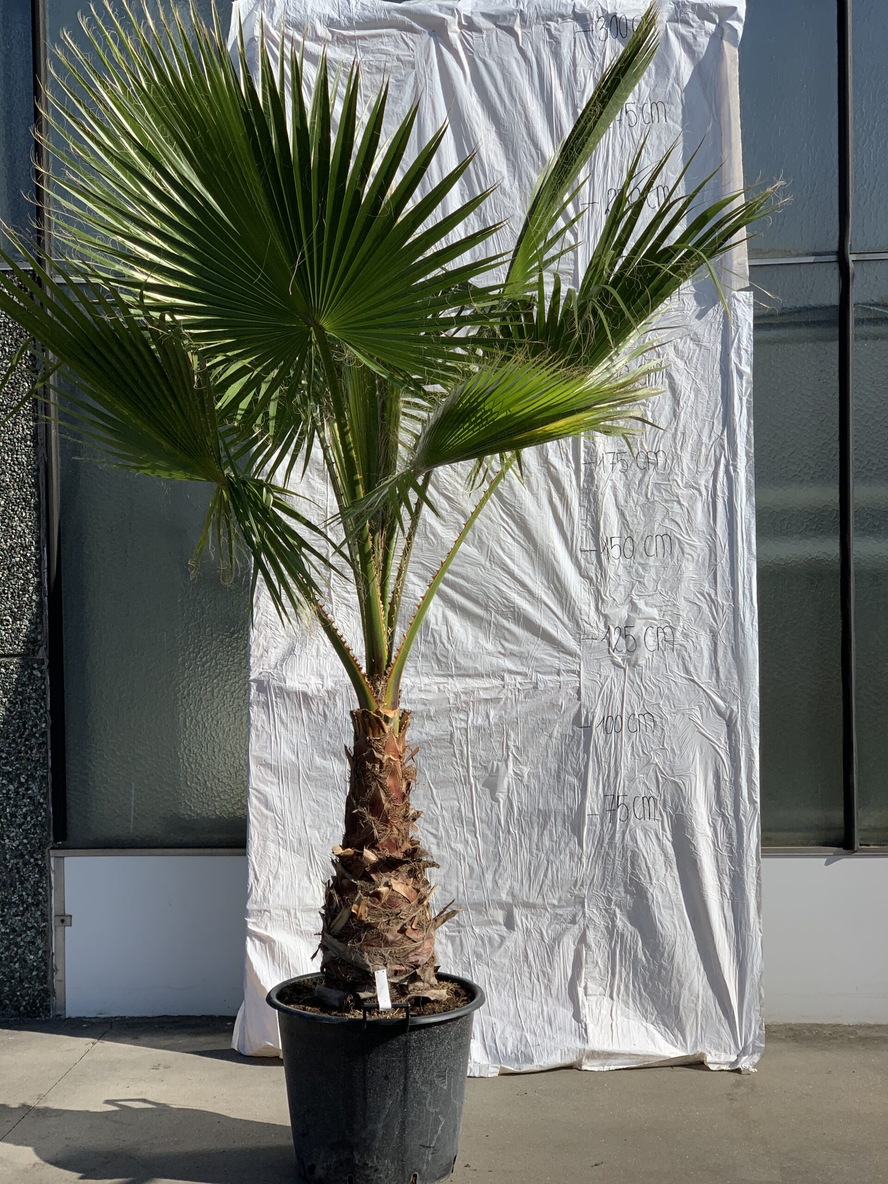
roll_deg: +1.3
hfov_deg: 28.0
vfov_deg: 36.8
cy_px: 592
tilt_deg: -1.1
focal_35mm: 52
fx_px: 1779
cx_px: 444
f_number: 2.4
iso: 16
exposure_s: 1/1497
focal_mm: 6
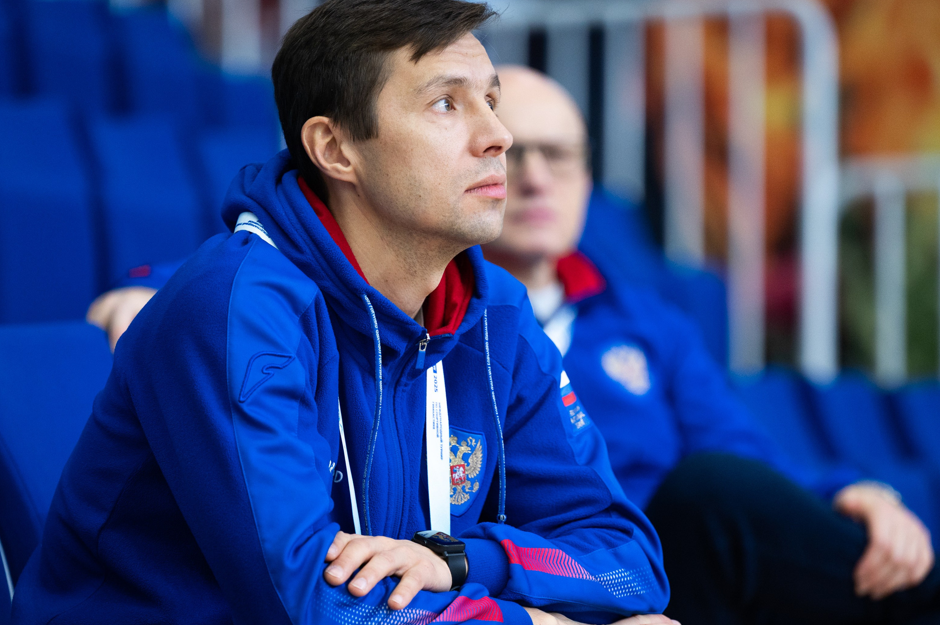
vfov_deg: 5.6
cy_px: 346
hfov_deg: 8.4
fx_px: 6419
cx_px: 506
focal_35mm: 246
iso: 2000
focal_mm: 185
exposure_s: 1/800
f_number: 2.8
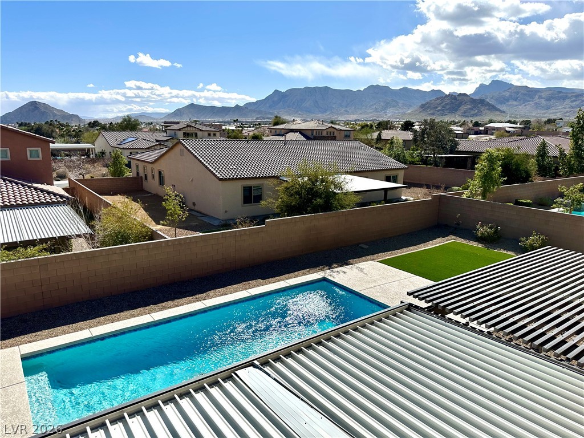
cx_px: 292
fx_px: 405
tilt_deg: -13.2
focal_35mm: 24
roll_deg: -1.3
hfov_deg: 71.6
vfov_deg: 56.8
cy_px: 219
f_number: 1.78
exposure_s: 1/8197
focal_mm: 6.86
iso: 80
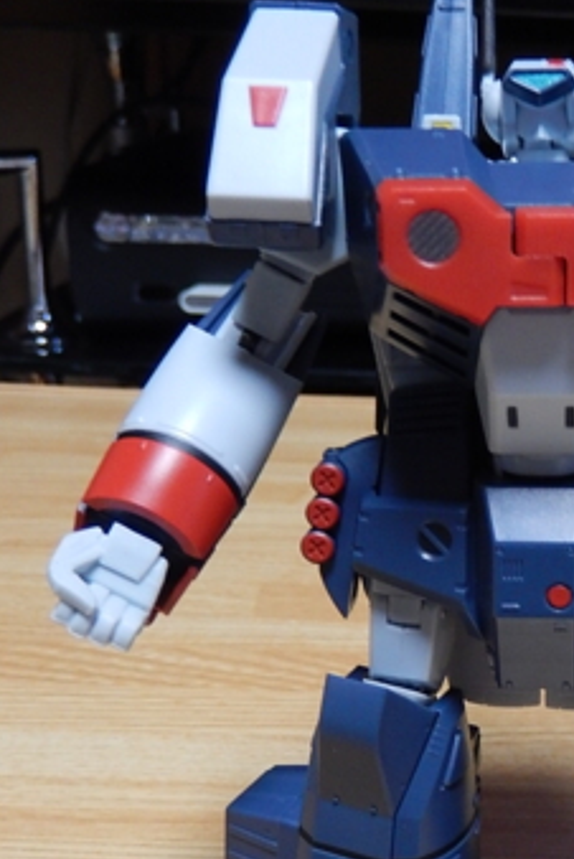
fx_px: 1408
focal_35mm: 59
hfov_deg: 22.3
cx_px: 549
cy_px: 554
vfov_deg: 33.7
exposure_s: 1/10
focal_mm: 5.7
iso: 400
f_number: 3.8
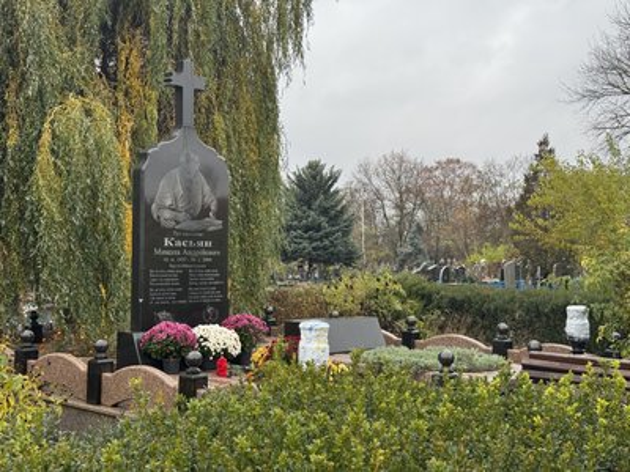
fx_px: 874
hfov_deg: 39.7
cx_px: 315
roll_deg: -0.3
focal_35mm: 48
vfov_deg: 30.3
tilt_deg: +1.9
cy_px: 236
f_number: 1.78
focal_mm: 6.76
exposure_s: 1/812
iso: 64
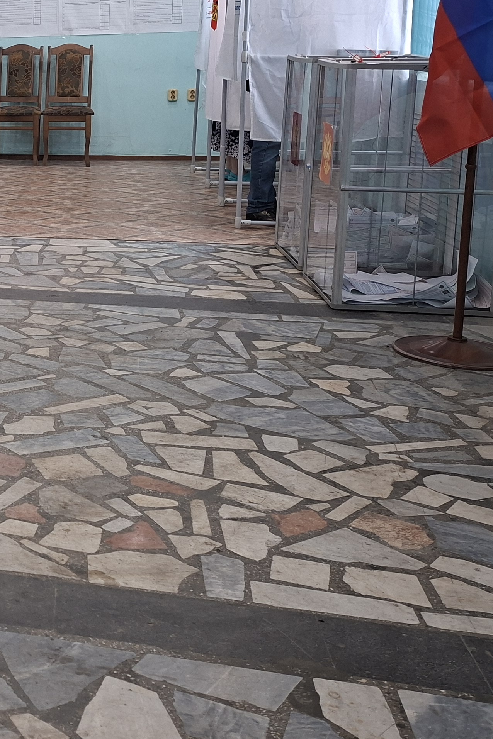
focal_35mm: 50
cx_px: -235
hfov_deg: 22.4
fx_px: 1027
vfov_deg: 38.7
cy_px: 197
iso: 250
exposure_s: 1/40
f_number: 1.8
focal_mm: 5.54
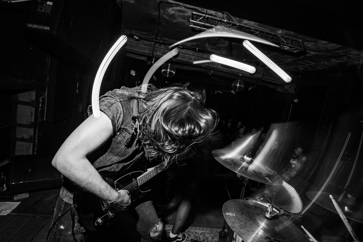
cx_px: 182
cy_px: 121
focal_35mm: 18
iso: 500
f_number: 5
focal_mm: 18
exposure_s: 1/20
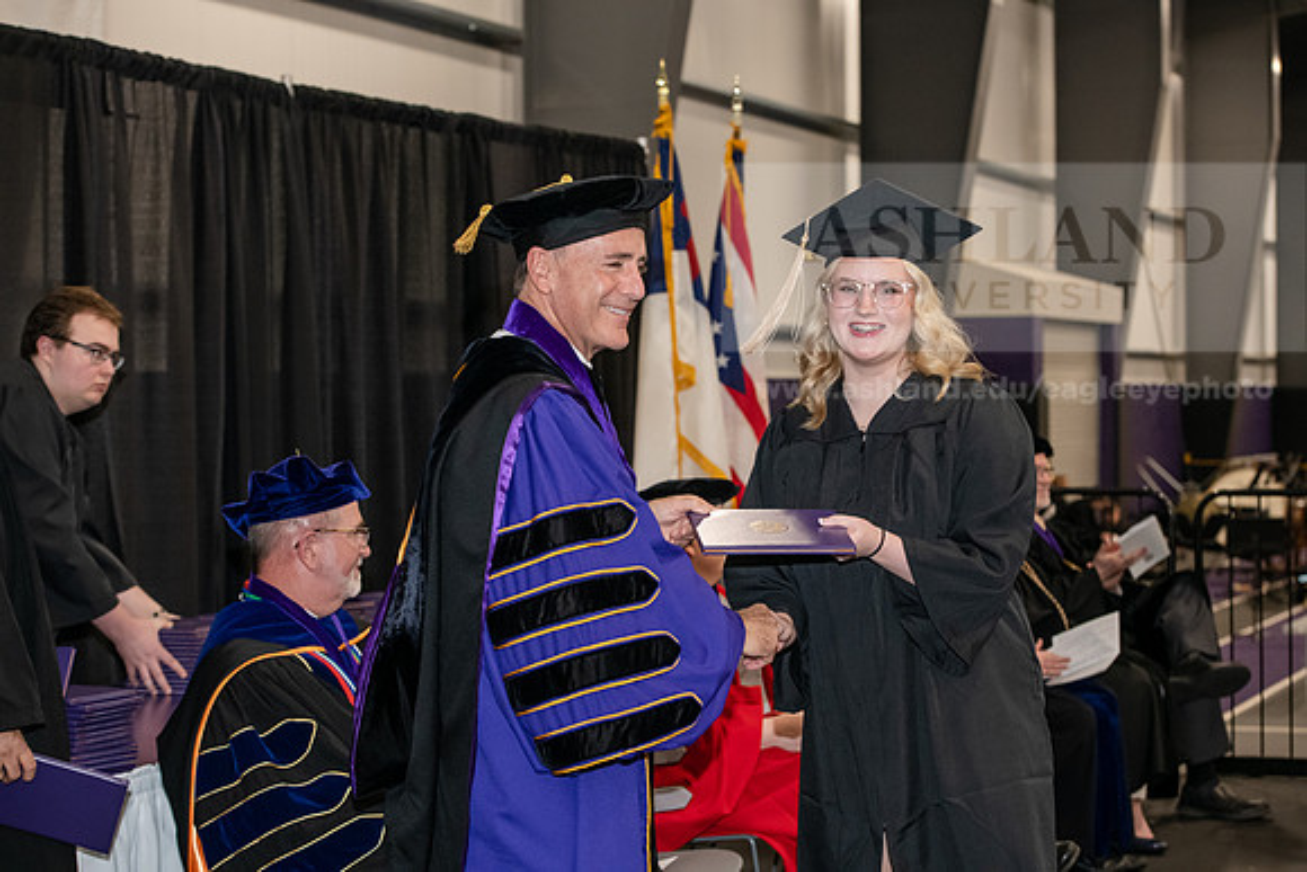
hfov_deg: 28.8
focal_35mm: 70
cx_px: 654
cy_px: 436
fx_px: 2542
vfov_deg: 19.5
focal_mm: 70
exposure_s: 1/200
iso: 2500
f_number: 5
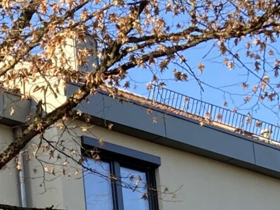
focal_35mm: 164
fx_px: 1327
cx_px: -105
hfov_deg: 11.7
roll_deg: +2.2
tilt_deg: +15.3
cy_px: 328
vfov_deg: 8.8
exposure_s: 1/207
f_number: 1.8
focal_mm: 3.99
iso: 20
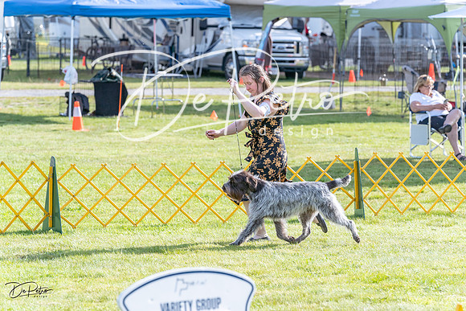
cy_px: 156
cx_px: 233
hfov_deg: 12.2
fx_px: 2175
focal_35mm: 168
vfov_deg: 8.2
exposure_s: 1/1250
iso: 500
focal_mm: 168
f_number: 5.6
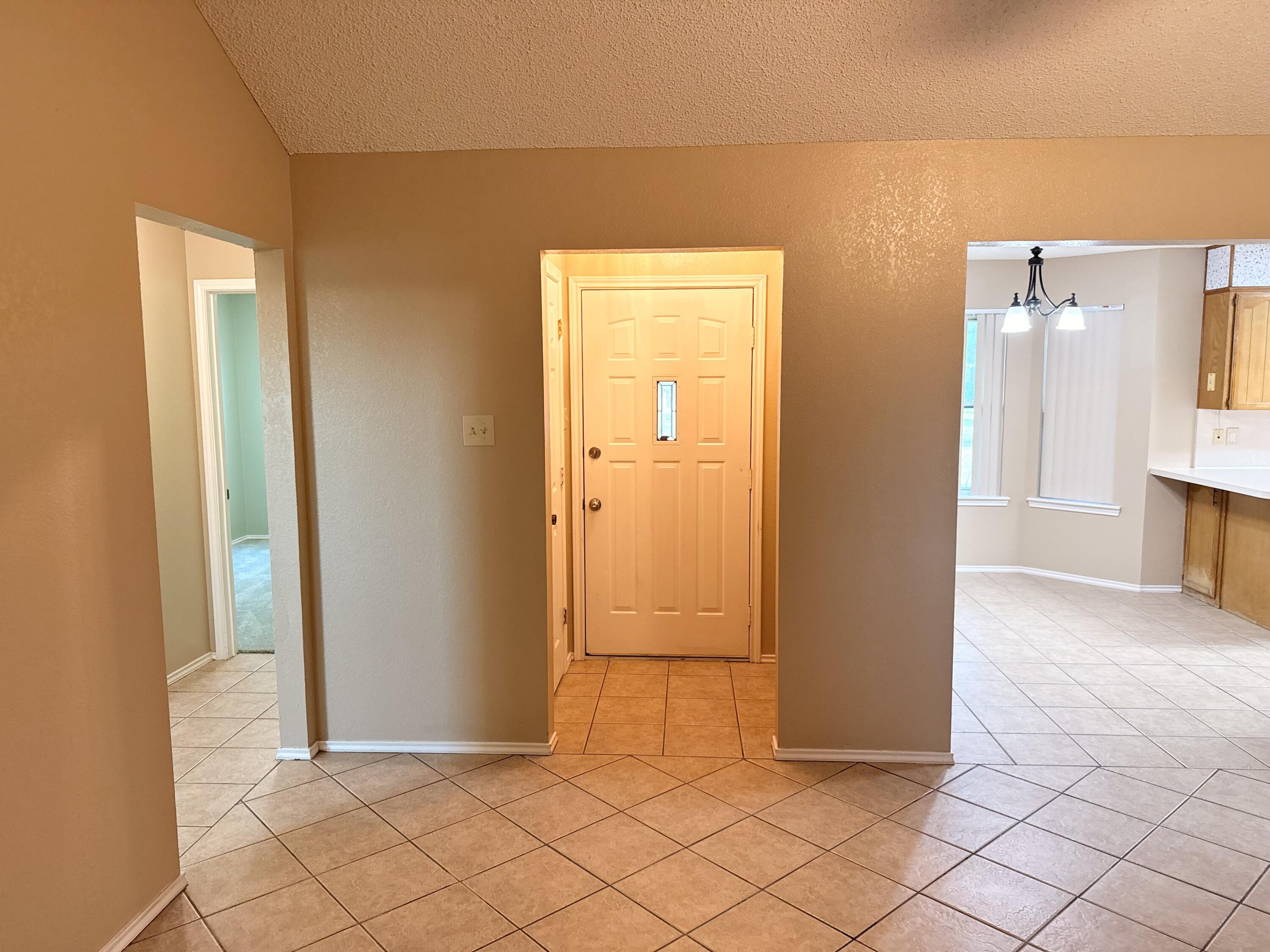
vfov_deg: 56.8
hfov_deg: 71.6
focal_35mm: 24
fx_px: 881
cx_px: 635
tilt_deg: -6.3
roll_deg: -0.1
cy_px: 476
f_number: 1.78
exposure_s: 1/60
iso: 400
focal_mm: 6.76
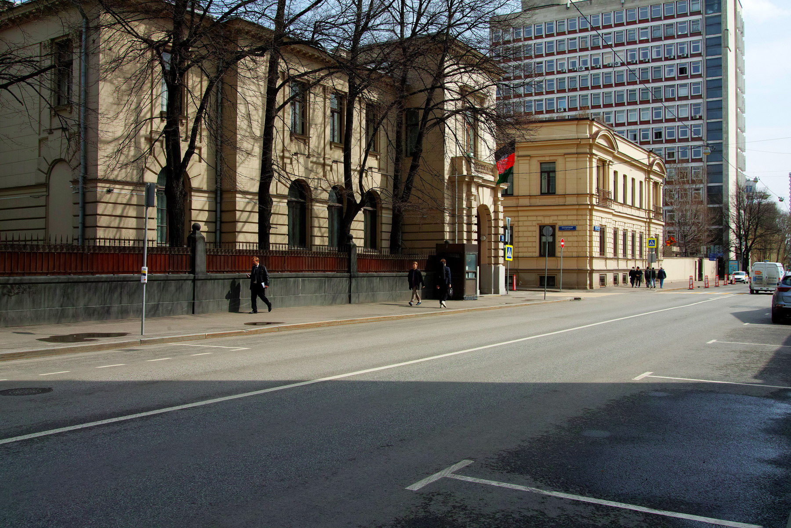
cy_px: 264
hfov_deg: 58.7
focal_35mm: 32
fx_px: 703
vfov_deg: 41.1
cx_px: 396
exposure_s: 1/320
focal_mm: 24
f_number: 8
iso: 100
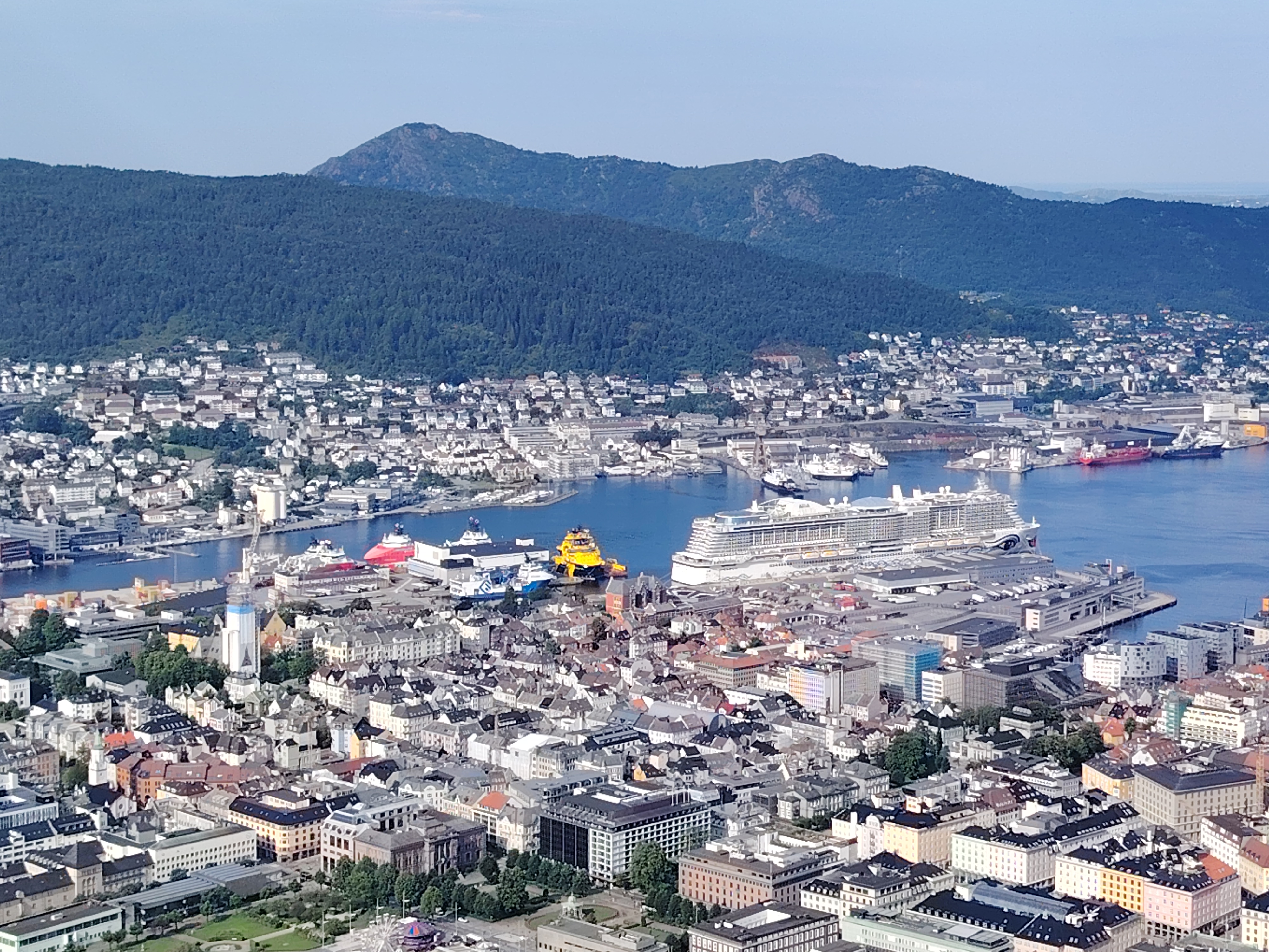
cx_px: 634
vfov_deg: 20.7
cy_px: 476
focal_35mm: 71
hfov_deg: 27.4
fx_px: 2603
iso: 100
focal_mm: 5.25
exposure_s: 1/720
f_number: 1.75
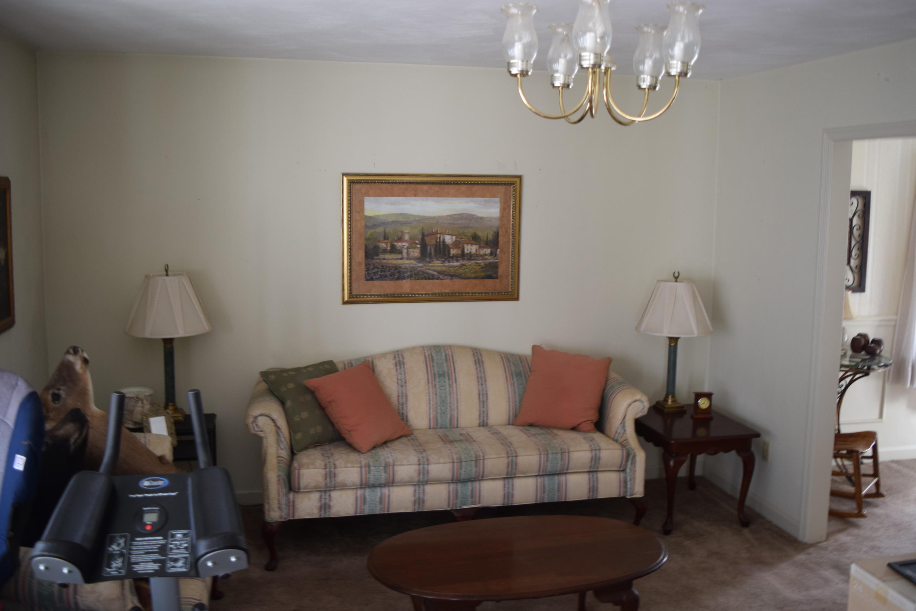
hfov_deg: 57.2
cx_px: 458
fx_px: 840
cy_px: 306
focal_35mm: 33
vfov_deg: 40.0
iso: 450
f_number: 4
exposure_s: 1/60
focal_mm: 22
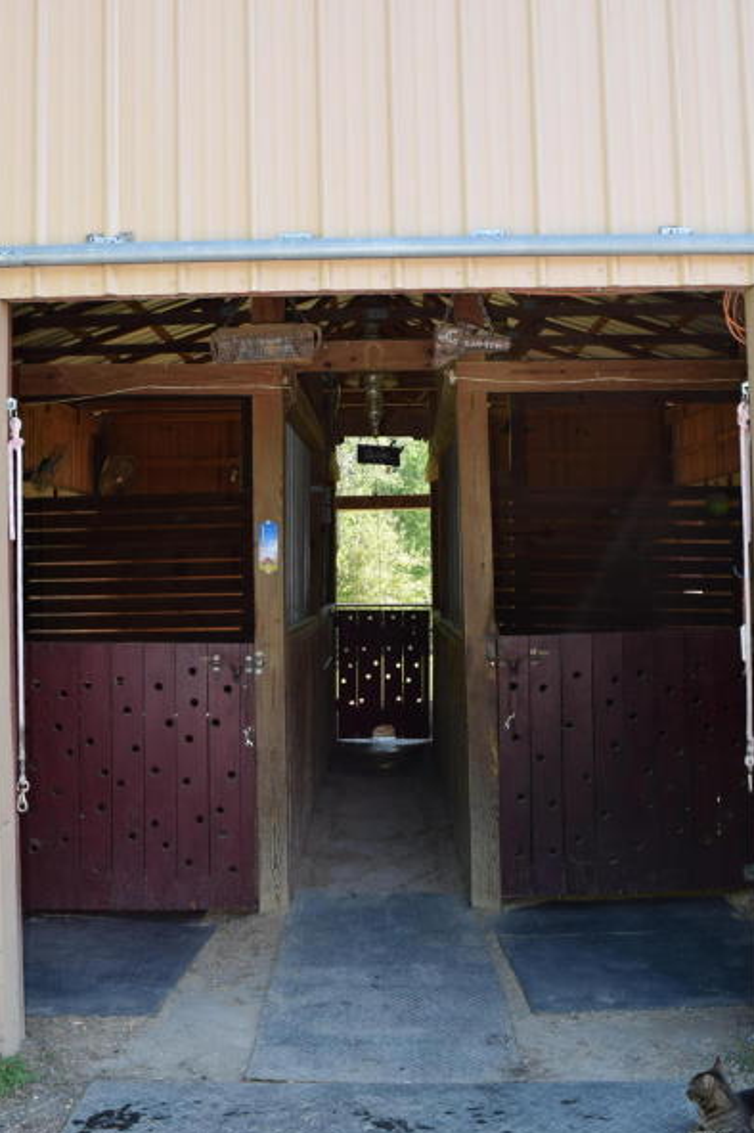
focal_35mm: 35
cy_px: 516
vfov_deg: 54.4
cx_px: 391
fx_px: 1101
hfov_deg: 37.8
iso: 160
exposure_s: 1/125
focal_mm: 18
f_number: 5.6
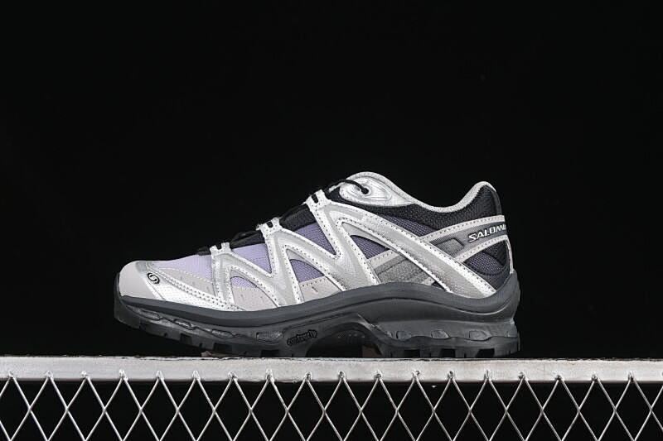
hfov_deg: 27.0
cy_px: 220
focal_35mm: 75
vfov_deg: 18.2
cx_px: 332
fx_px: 1381
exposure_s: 1/60
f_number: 6.3
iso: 160
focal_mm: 50
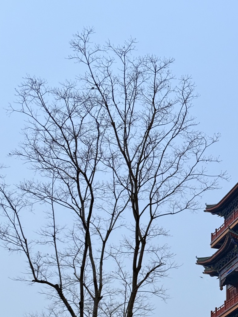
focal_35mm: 92
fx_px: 843
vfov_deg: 20.9
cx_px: 221
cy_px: 277
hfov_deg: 15.8
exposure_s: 1/37
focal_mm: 6.76
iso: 500
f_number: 1.78
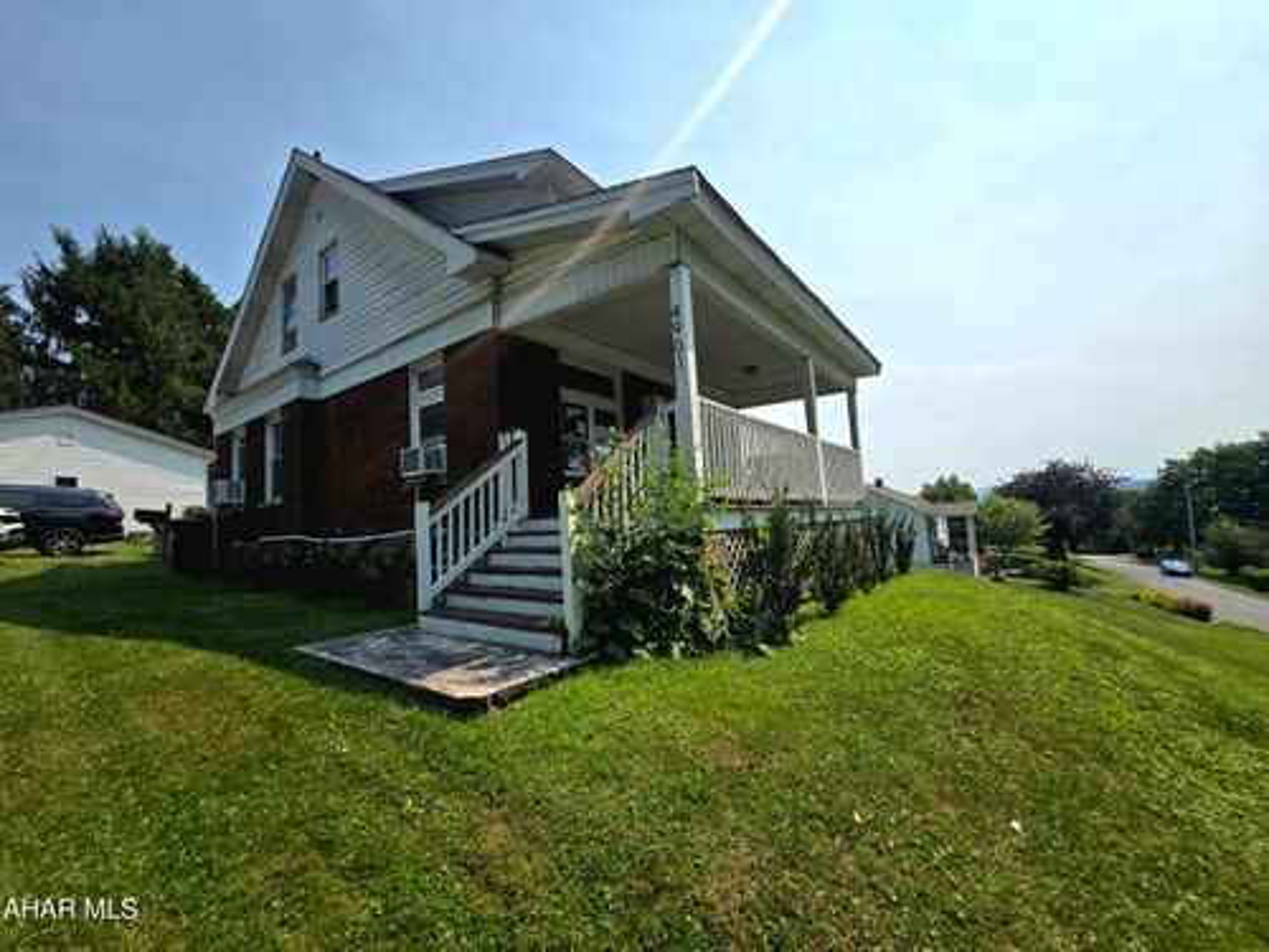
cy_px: 476
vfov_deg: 89.9
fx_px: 477
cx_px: 634
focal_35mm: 13
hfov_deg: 106.2
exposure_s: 1/5000
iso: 50
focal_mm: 2.2
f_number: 2.2
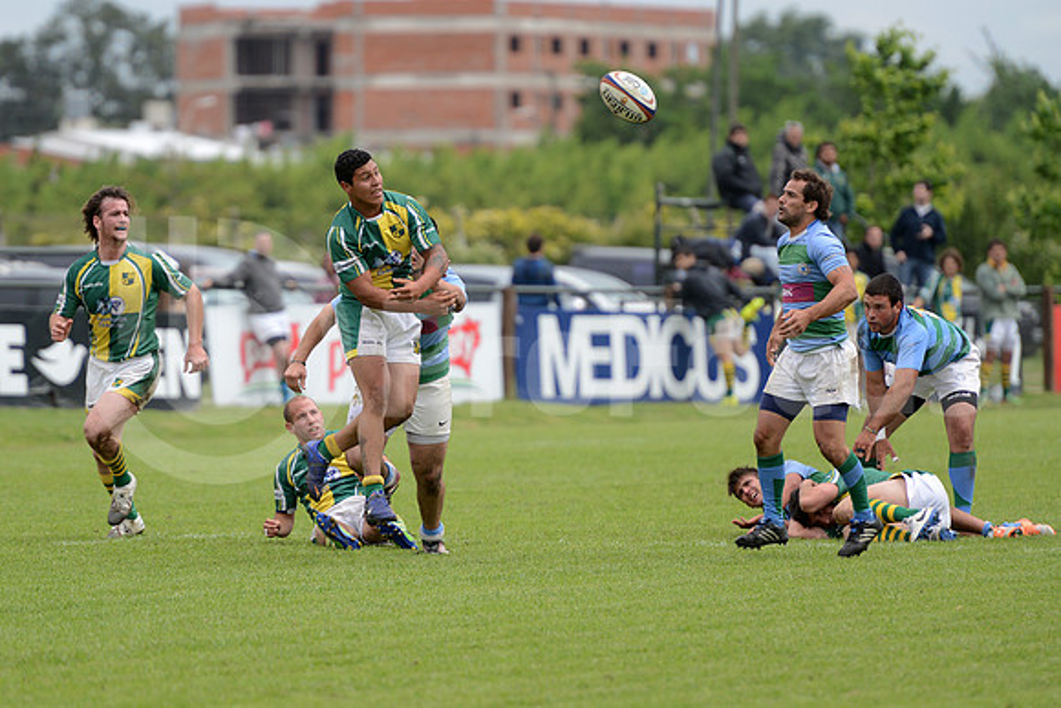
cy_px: 354
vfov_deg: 5.1
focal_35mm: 270
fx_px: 7959
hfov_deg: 7.6
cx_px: 530
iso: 400
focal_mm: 270
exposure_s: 1/1250
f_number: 4
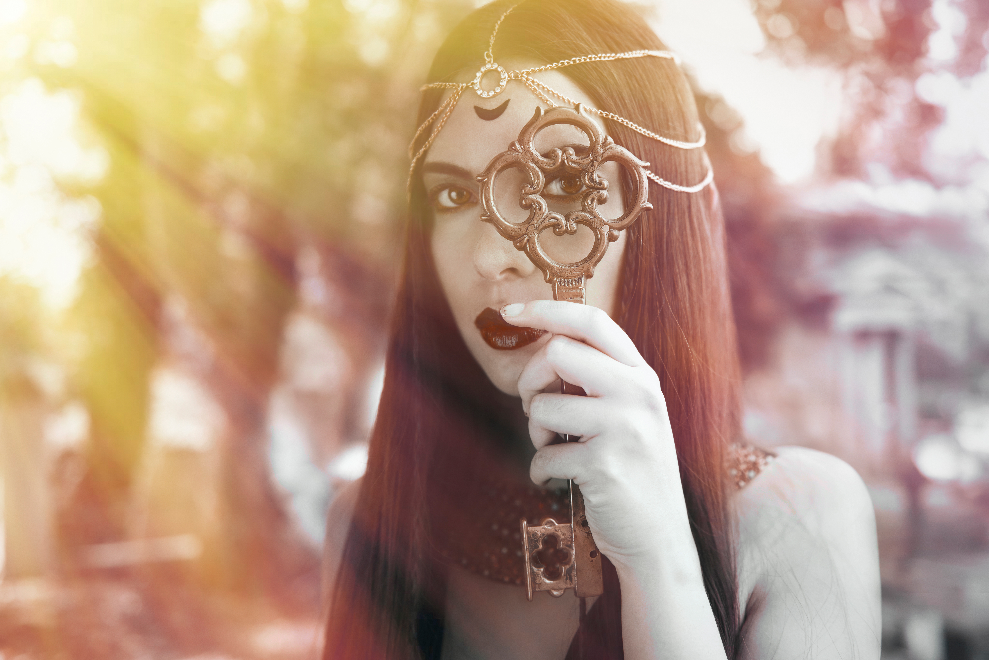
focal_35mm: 38
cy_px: 330
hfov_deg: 50.7
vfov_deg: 35.1
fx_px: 1044
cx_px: 494
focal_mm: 38
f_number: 2.8
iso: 560
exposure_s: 1/500
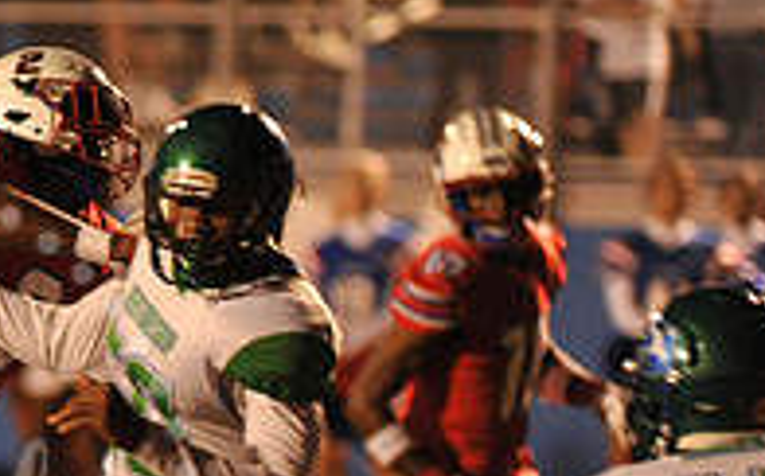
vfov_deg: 2.2
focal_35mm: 603
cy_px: 527
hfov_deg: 3.5
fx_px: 12557
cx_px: -172
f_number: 2.8
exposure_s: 1/200
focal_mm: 200
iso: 2000
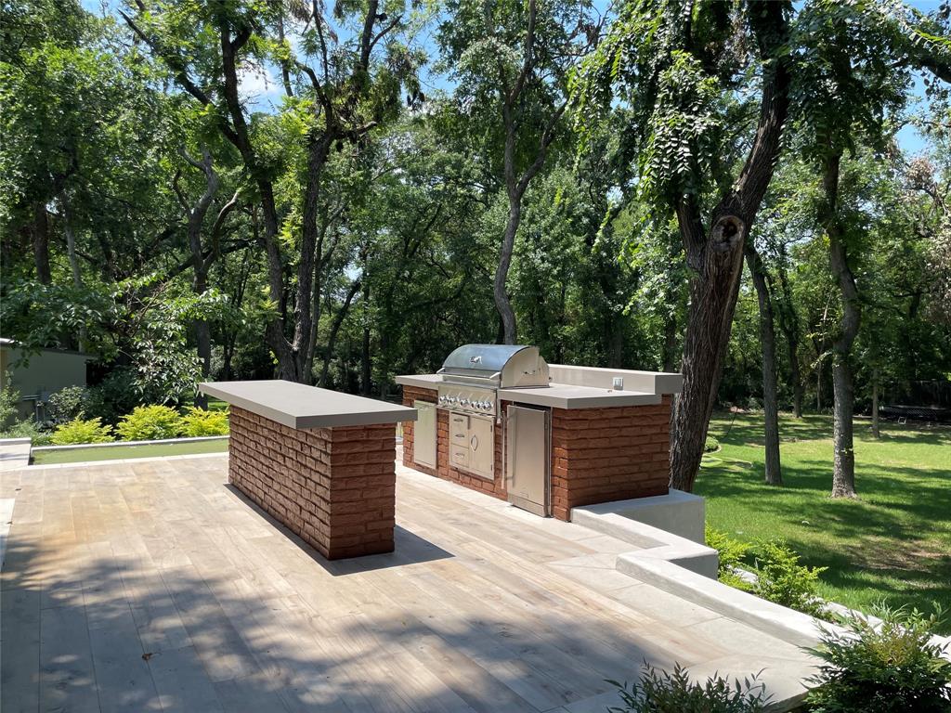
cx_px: 476
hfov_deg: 67.3
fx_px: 714
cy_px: 356
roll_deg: -0.5
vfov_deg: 53.1
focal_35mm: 26
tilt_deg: -2.9
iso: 32
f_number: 1.6
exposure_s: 1/1855
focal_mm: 4.2
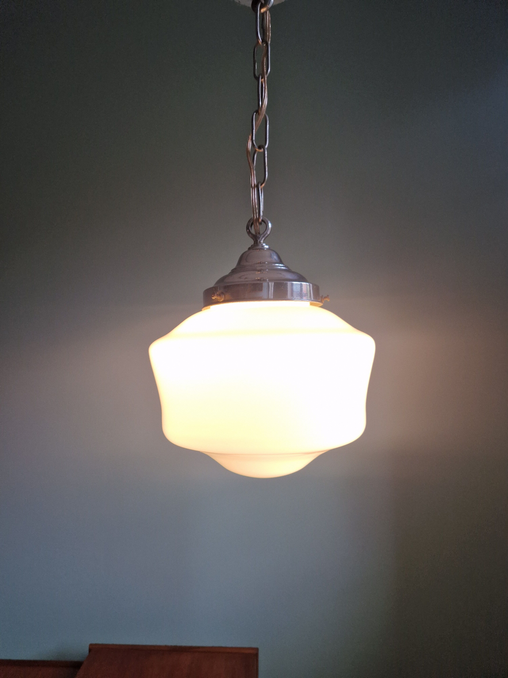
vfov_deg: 73.9
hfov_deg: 58.9
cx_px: 254
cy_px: 339
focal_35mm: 23
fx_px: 450
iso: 100
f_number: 1.8
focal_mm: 5.4
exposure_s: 1/180
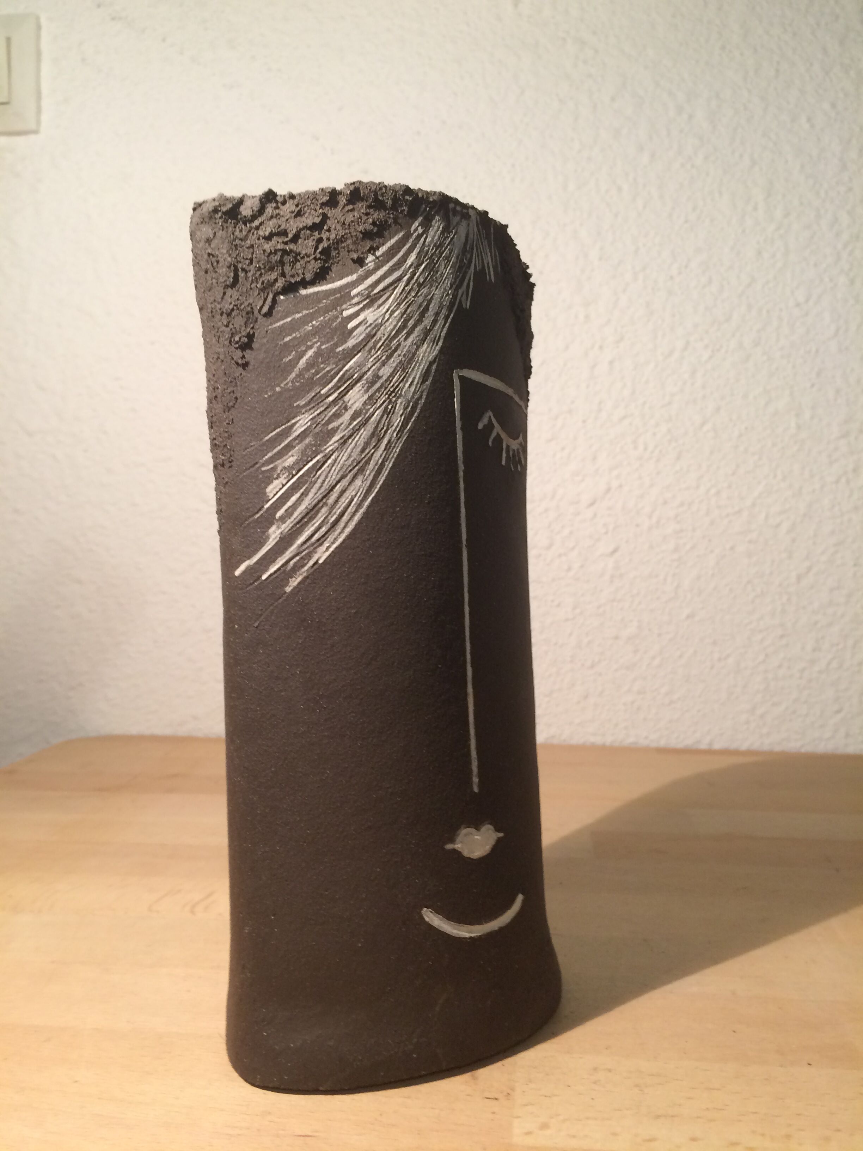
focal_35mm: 29
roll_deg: +0.9
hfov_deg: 48.2
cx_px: 432
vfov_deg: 61.7
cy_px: 576
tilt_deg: -4.3
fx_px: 964
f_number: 2.2
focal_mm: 4.15
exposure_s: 1/33
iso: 100
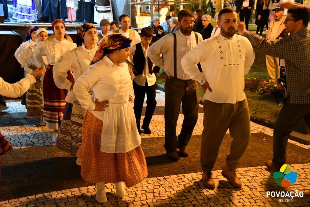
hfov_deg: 41.1
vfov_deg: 28.1
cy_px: 104
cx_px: 155
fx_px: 413
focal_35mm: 48
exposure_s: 1/60
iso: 12800
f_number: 4.2
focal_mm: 32
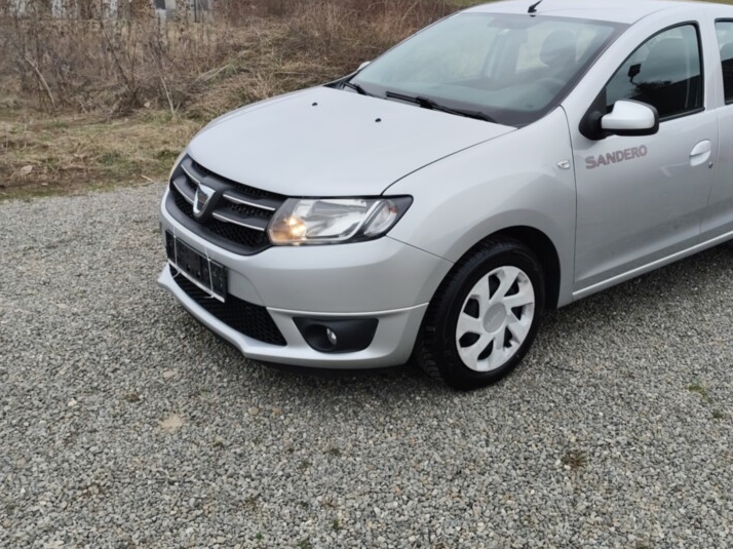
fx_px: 699
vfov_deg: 42.6
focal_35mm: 33
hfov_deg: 54.8
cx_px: 454
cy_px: 203
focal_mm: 6.19
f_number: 1.65
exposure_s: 1/297
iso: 50
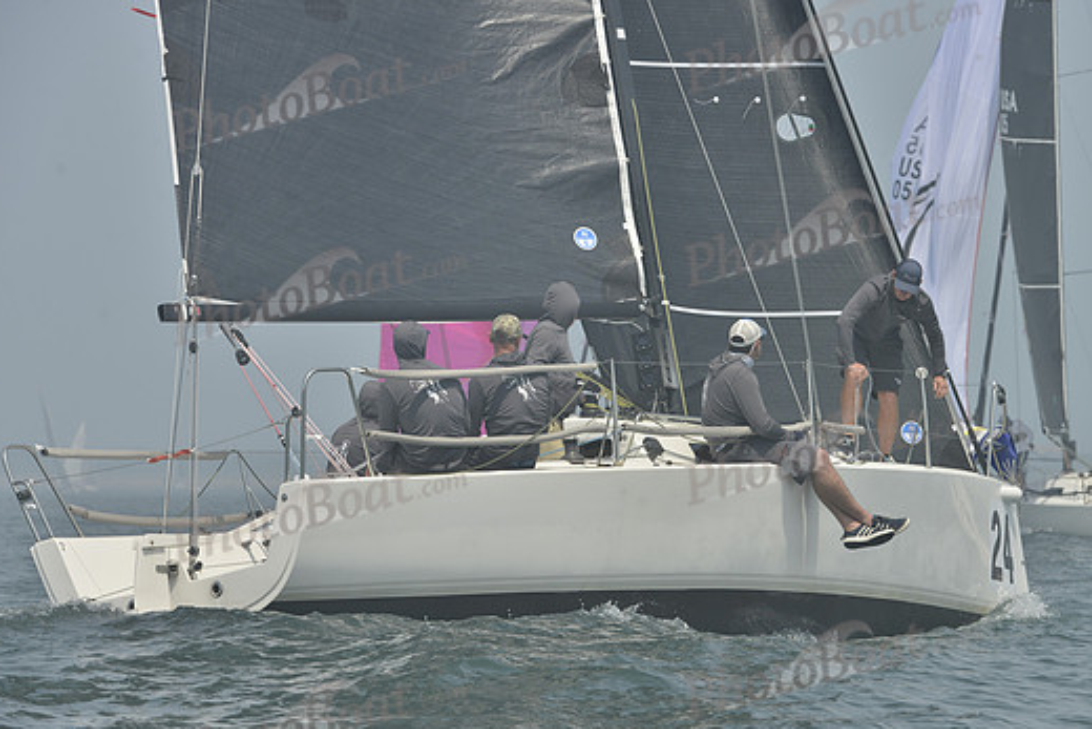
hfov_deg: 9.2
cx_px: 578
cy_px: 371
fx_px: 6766
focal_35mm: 223
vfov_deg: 6.2
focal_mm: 200
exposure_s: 1/1000
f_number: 9
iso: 280
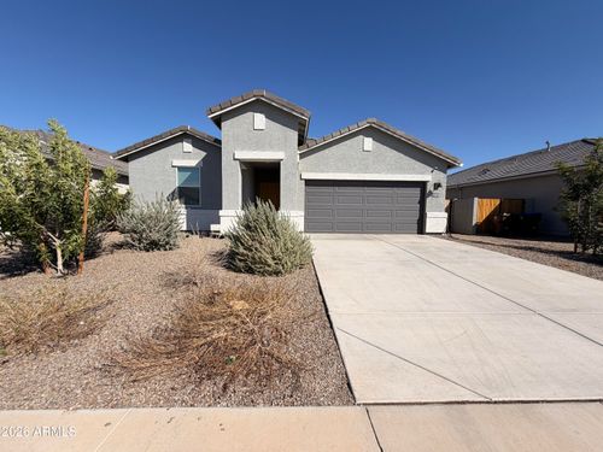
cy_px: 226
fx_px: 244
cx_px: 302
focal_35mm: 14
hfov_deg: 102.1
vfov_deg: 85.7
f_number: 2.2
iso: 20
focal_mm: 2.22
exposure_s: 1/1235
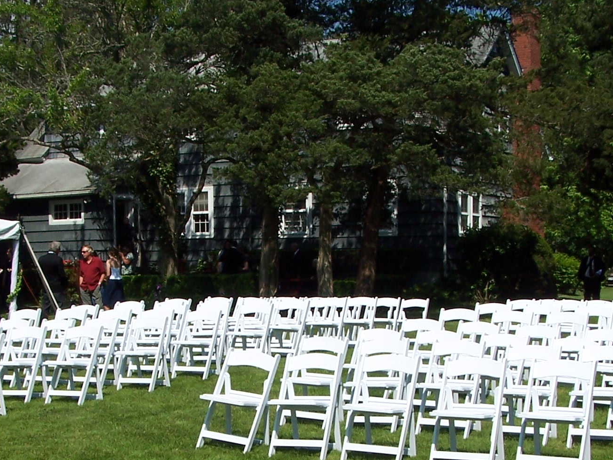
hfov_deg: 29.0
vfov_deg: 21.7
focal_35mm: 67
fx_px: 1186
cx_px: 279
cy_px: 353
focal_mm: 6.3
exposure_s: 1/500
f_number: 5.6
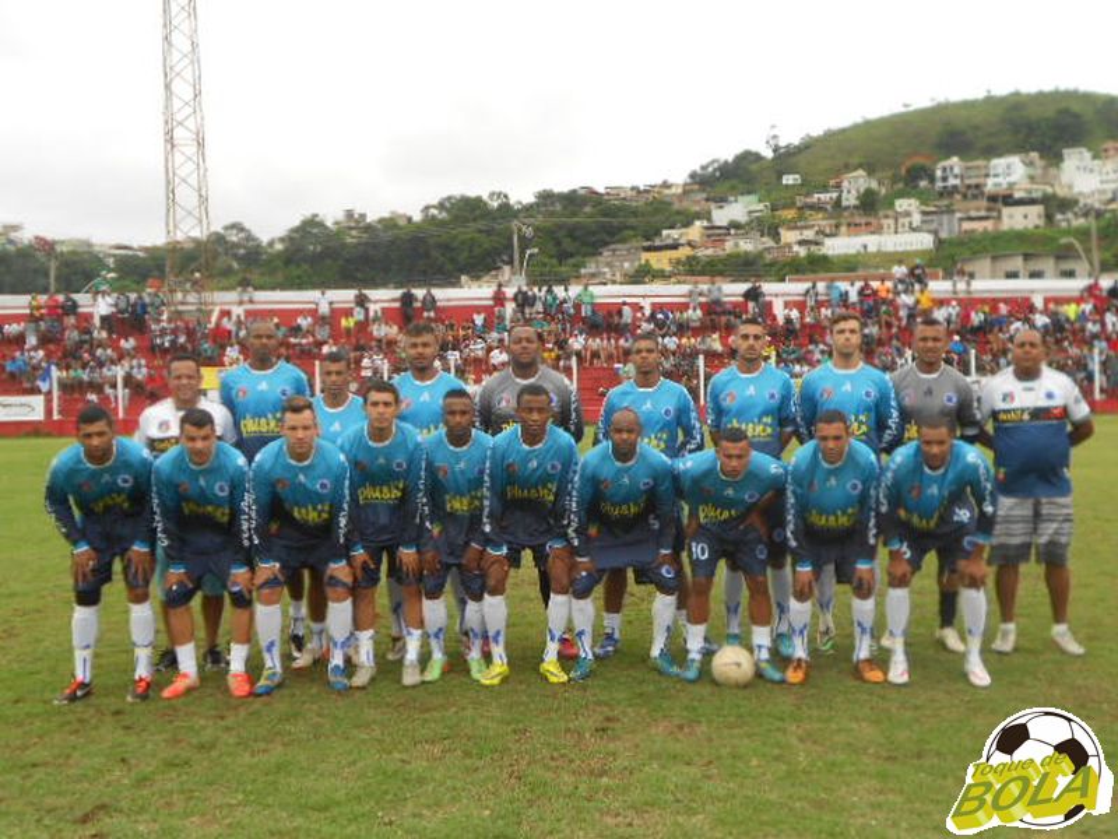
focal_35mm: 37
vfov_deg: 38.7
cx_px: 559
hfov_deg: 50.1
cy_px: 420
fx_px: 1195
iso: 80
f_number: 3.9
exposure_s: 1/250
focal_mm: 6.9
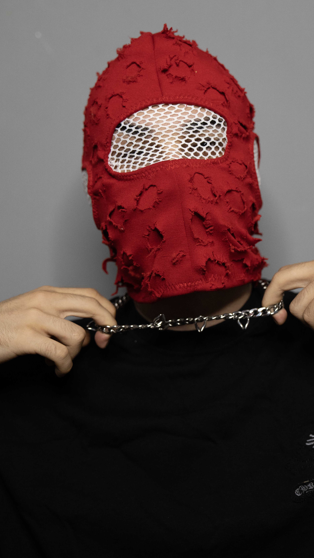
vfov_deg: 34.3
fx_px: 903
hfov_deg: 19.7
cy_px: 243
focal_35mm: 61
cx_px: 183
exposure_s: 1/160
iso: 2500
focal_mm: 46
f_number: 2.8
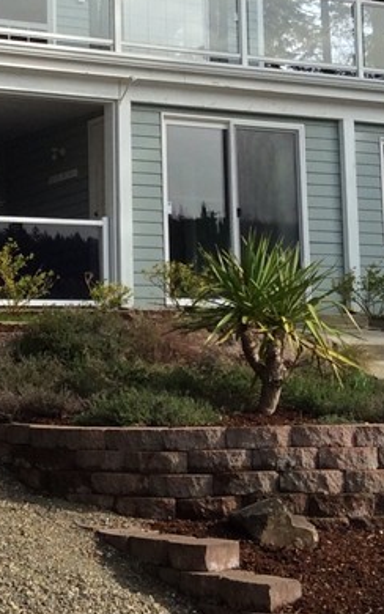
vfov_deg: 23.2
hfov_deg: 14.6
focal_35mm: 89
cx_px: 80
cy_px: 189
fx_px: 1489
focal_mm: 3.3
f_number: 2.4
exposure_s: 1/880
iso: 32
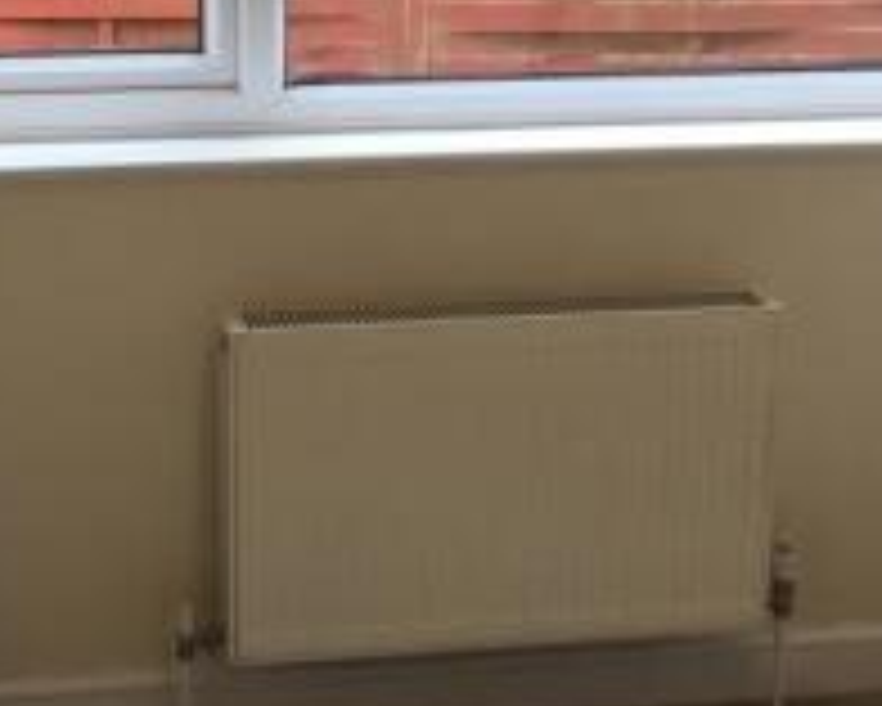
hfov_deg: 22.7
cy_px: 236
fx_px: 2194
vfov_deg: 18.2
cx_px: 322
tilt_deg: -14.7
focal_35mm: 84
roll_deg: +0.2
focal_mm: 4.15
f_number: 2.2
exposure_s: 1/33
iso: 32
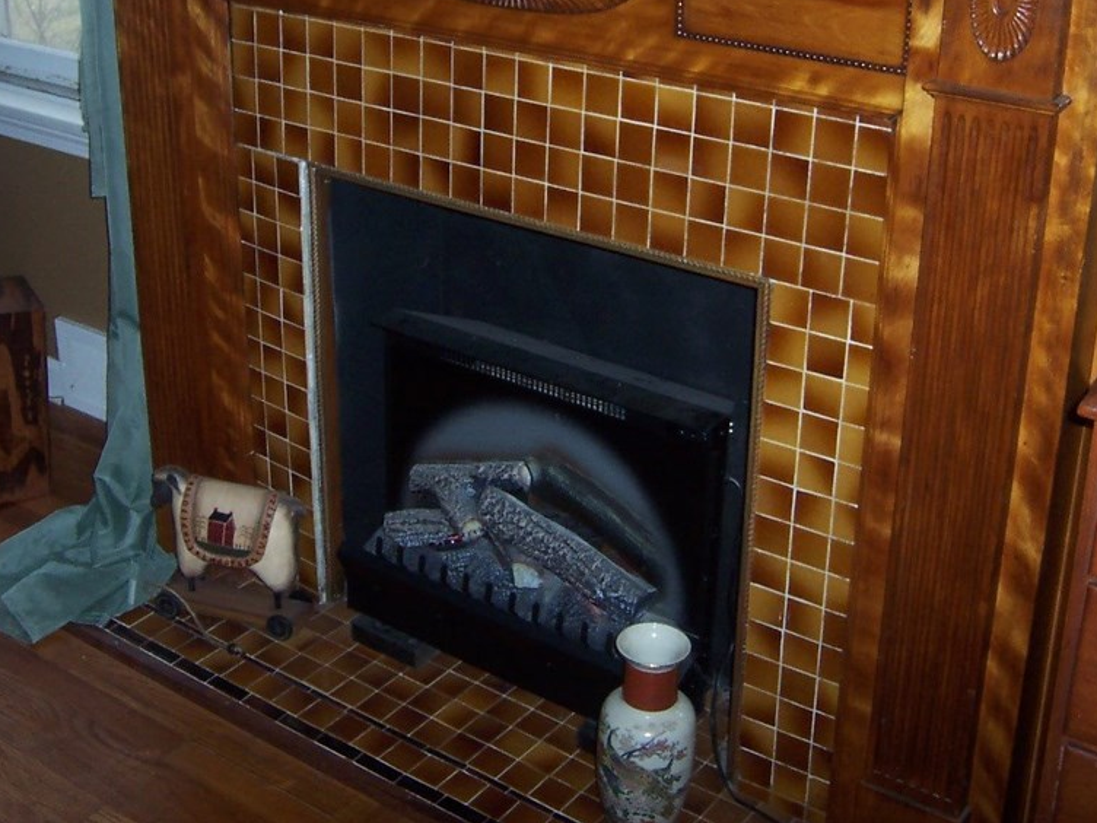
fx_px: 1553
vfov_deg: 29.4
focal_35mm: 49
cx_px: 546
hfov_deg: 38.9
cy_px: 266
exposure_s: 1/60
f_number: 2.8
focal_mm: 5.6
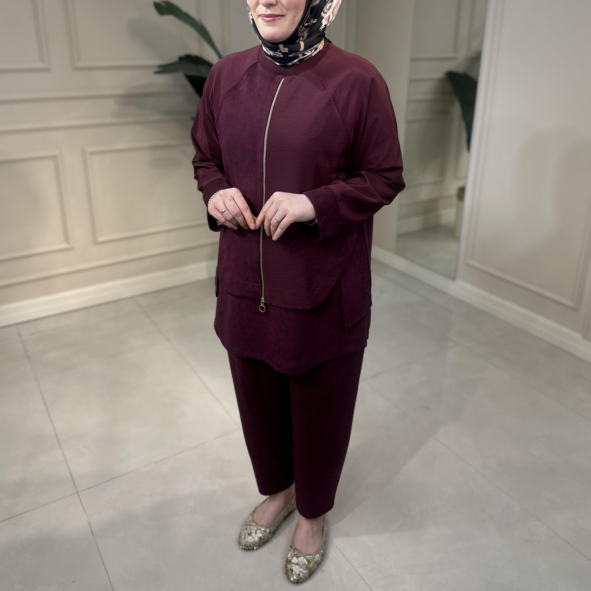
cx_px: 296
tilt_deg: -20.1
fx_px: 560
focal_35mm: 29
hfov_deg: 55.6
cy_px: 230
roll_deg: -0.5
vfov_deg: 55.1
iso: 80
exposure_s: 1/685
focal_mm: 6.86
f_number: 1.78
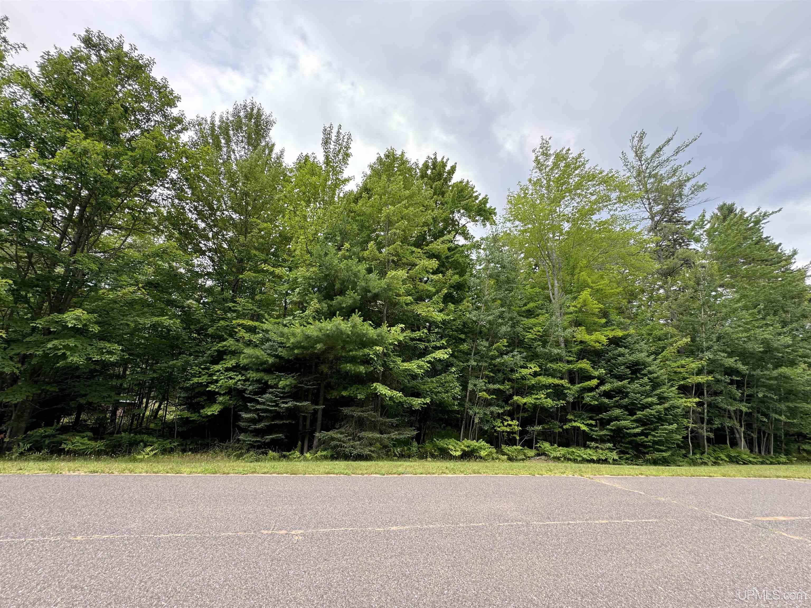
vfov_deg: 85.7
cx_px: 406
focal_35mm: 14
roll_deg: -1.7
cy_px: 304
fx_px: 328
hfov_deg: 102.1
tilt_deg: +16.4
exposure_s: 1/214
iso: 40
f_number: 2.2
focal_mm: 2.22
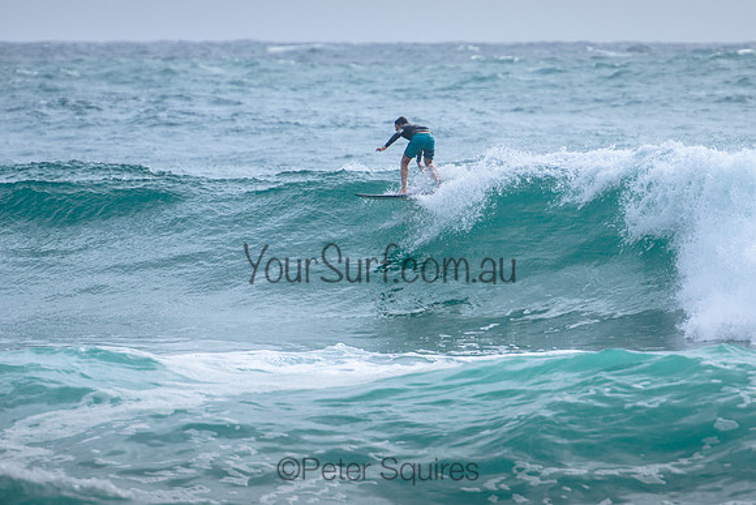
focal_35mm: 550
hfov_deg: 3.7
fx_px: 11555
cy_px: 212
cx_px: 431
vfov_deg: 2.5
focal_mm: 400
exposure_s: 1/2000
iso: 200
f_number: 5.6
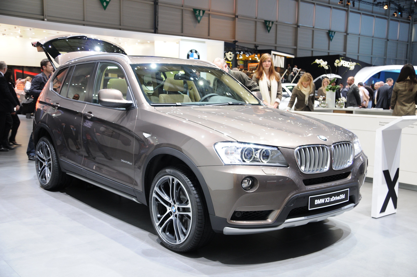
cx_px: 208
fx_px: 451
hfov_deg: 49.6
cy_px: 138
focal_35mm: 39
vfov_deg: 34.1
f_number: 5.6
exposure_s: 1/125
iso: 400
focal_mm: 26
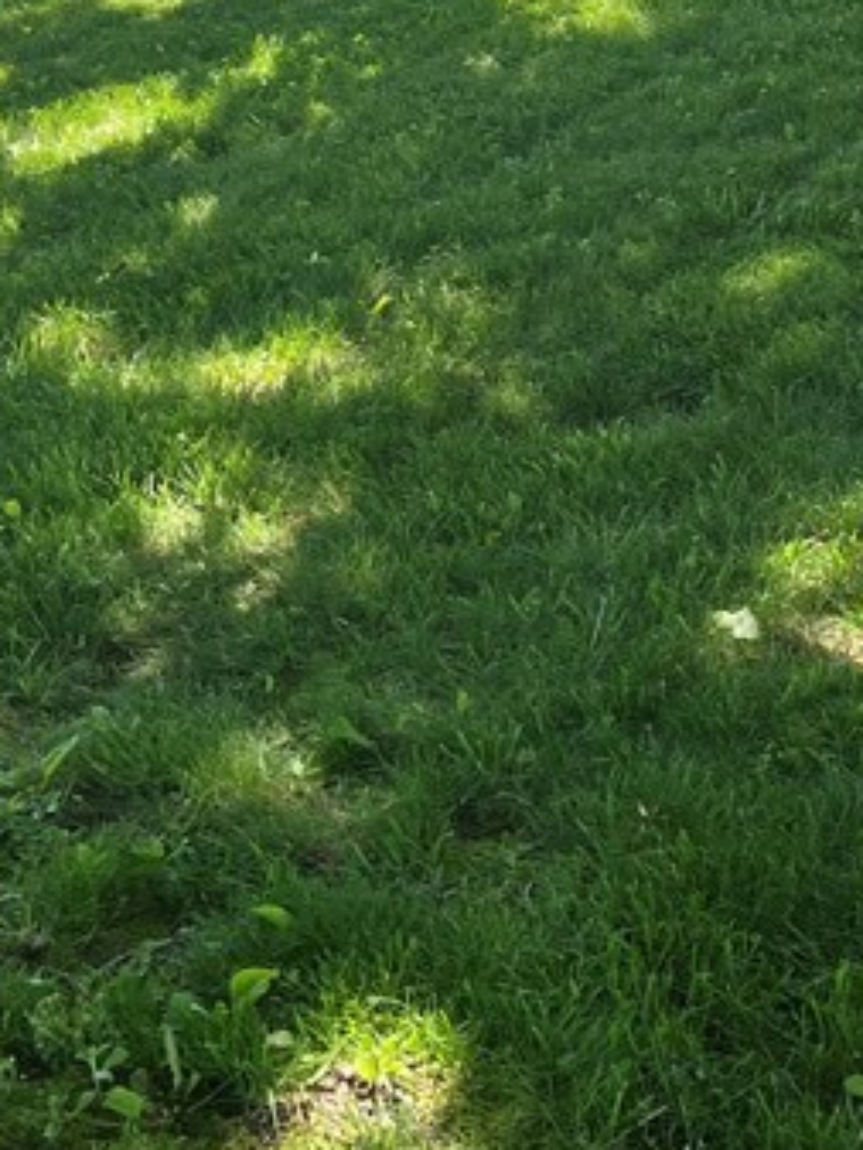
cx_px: 880
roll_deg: +3.6
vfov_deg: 23.5
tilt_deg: -14.2
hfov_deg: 18.2
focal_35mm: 79
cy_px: -34
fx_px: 2624
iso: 50
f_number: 1.6
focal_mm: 5.1
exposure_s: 1/390
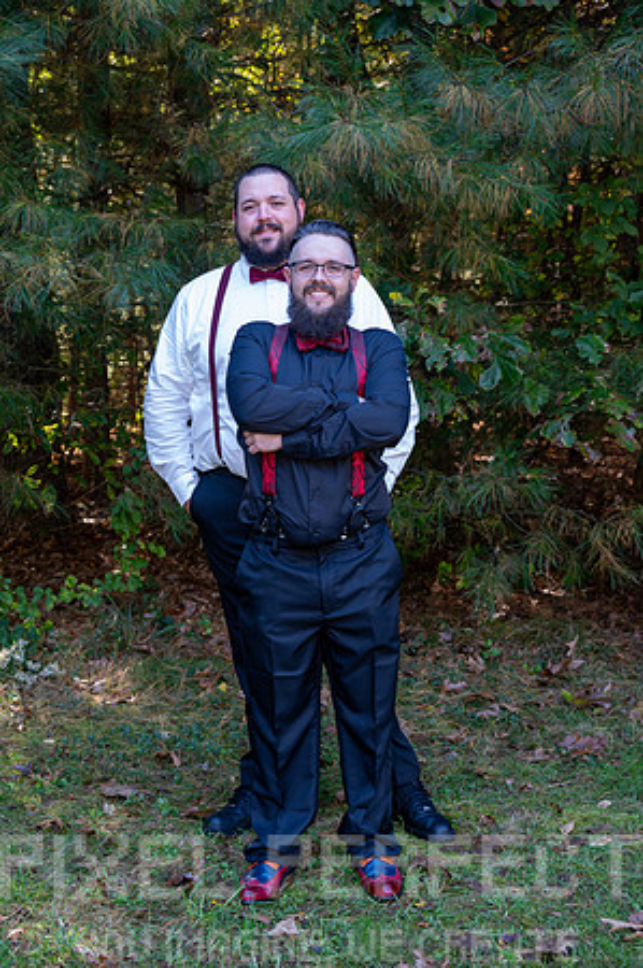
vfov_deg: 36.3
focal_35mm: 55
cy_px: 484
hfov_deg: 24.6
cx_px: 322
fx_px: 1477
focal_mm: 55
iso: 640
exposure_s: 1/60
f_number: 5.6
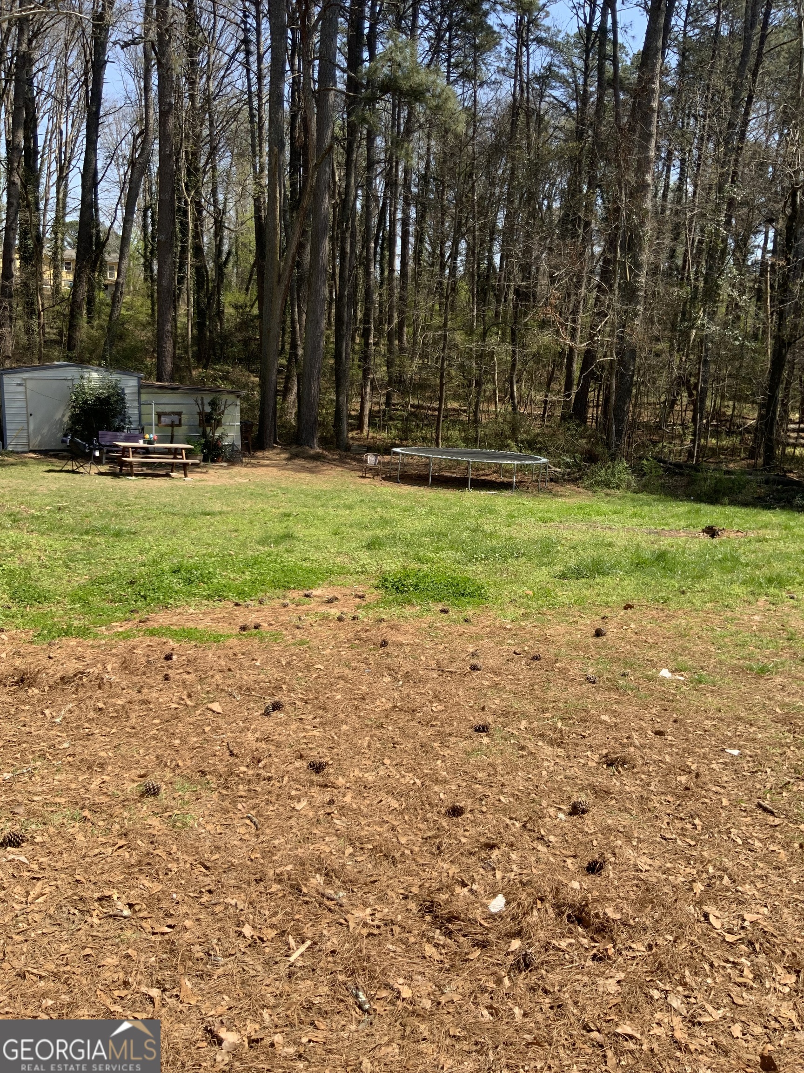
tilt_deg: -10.8
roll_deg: -2.6
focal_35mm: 29
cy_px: 536
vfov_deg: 61.7
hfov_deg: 48.2
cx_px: 402
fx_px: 898
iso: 16
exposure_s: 1/929
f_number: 1.8
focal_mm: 3
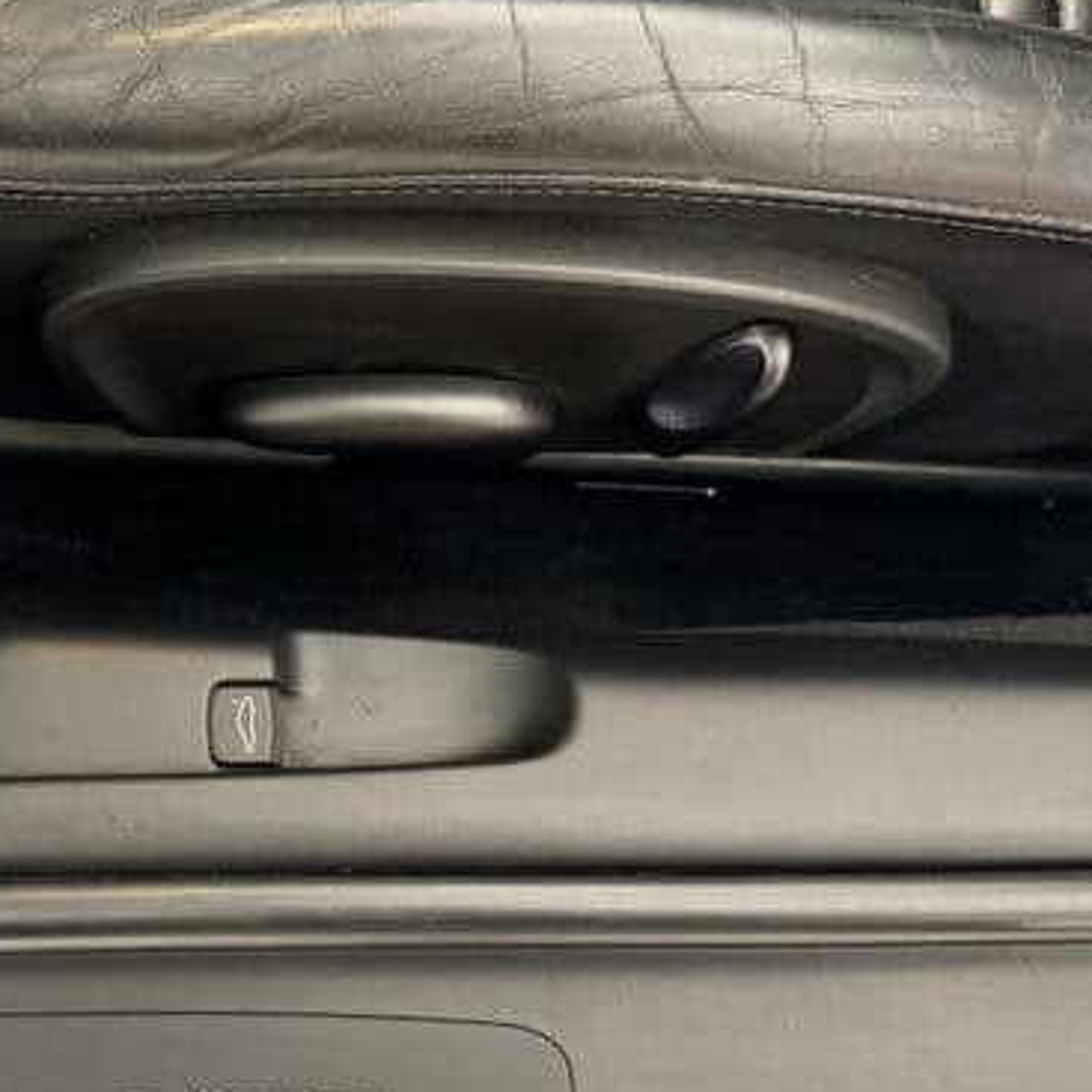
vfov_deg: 36.7
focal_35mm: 46
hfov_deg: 35.5
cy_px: 608
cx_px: 202
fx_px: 1642
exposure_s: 1/33
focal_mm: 6.8
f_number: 1.8
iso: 800
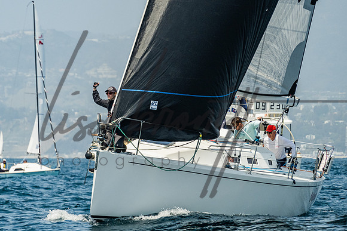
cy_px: 75
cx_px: 82
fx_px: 3924
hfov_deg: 5.1
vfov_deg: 3.4
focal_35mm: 407
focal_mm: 200
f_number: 6.3
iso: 320
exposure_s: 1/1000
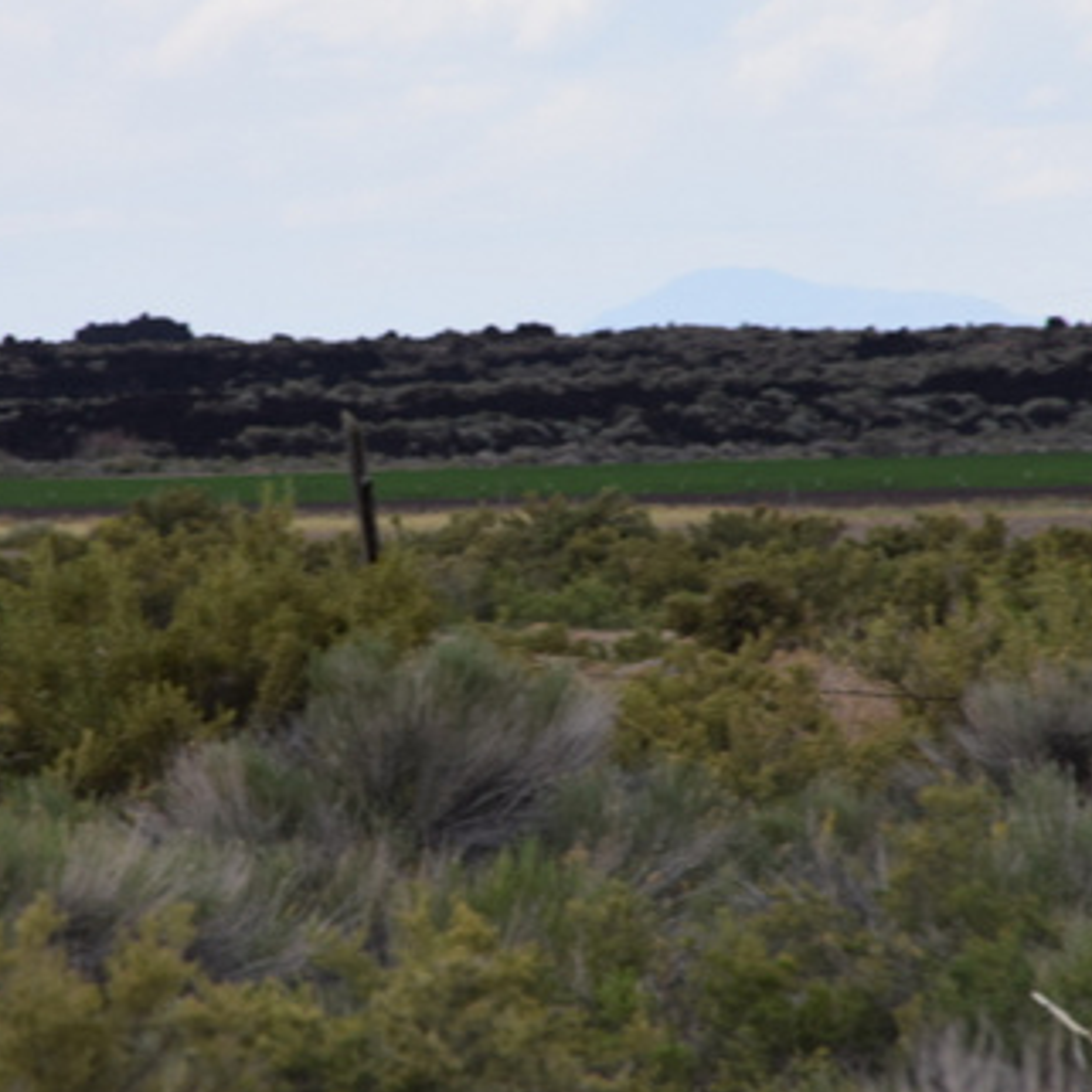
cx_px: 412
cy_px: 505
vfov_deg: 3.4
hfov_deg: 3.4
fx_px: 18166
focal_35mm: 509
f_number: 10
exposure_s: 1/200
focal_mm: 200
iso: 100
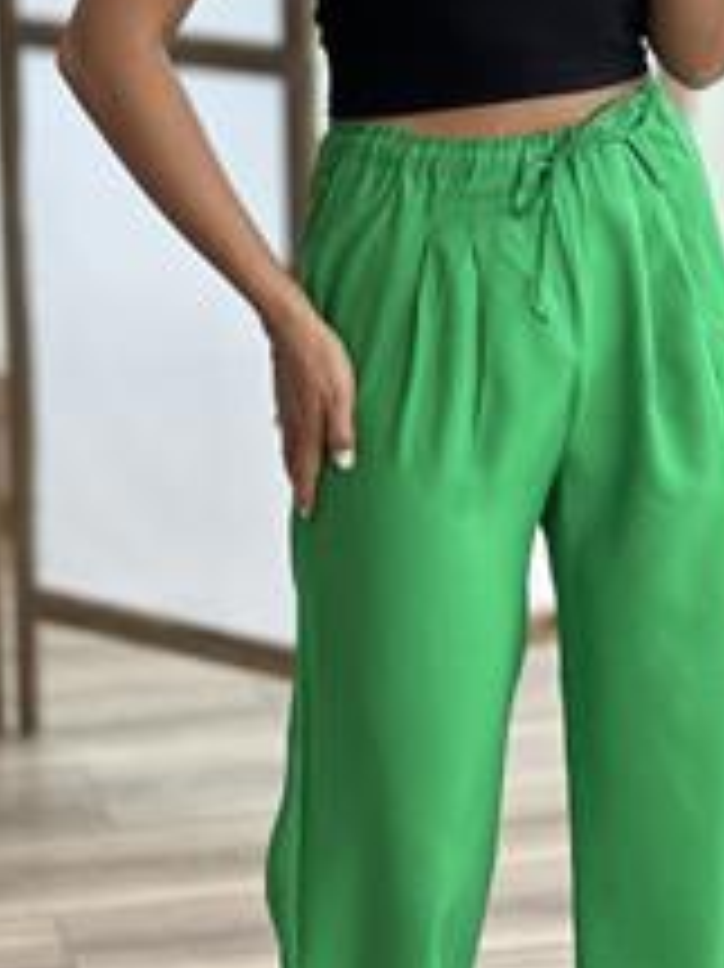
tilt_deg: -9.0
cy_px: 47
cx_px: 463
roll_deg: +1.9
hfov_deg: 10.0
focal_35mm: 148
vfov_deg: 13.2
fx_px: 4131
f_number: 2.8
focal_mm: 9
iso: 40
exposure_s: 1/121
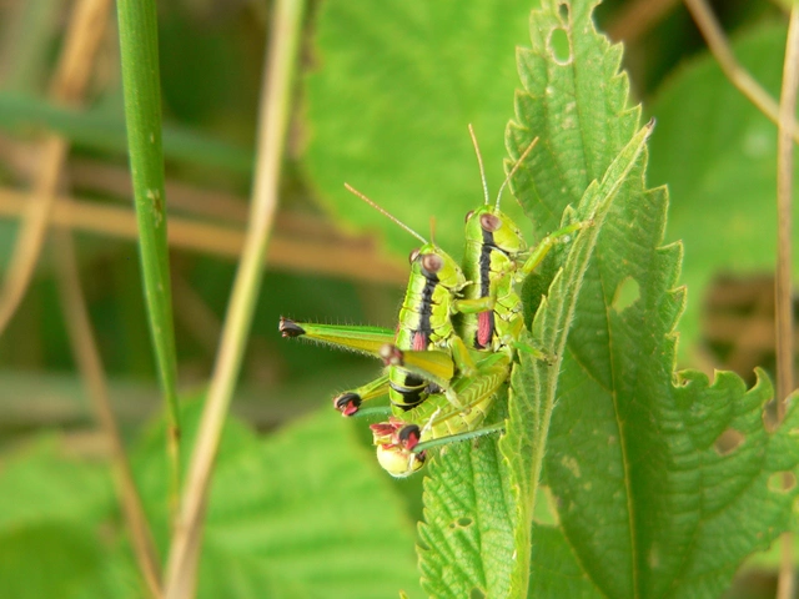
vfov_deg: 14.2
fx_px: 2401
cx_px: 400
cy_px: 300
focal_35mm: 104
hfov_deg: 18.9
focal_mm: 17.2
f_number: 2.8
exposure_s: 1/40
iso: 100
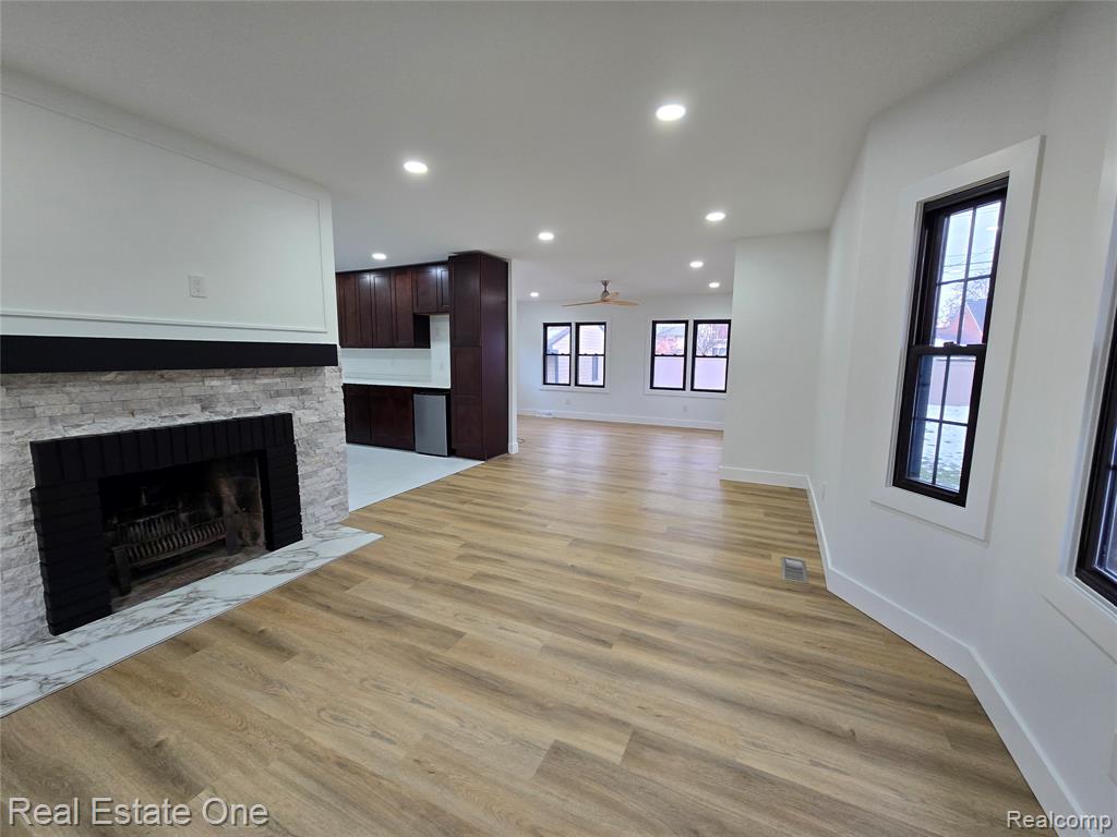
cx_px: 558
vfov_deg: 89.9
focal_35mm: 13
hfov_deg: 106.2
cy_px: 418
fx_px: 419
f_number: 2.2
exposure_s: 1/60
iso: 80
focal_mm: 2.2
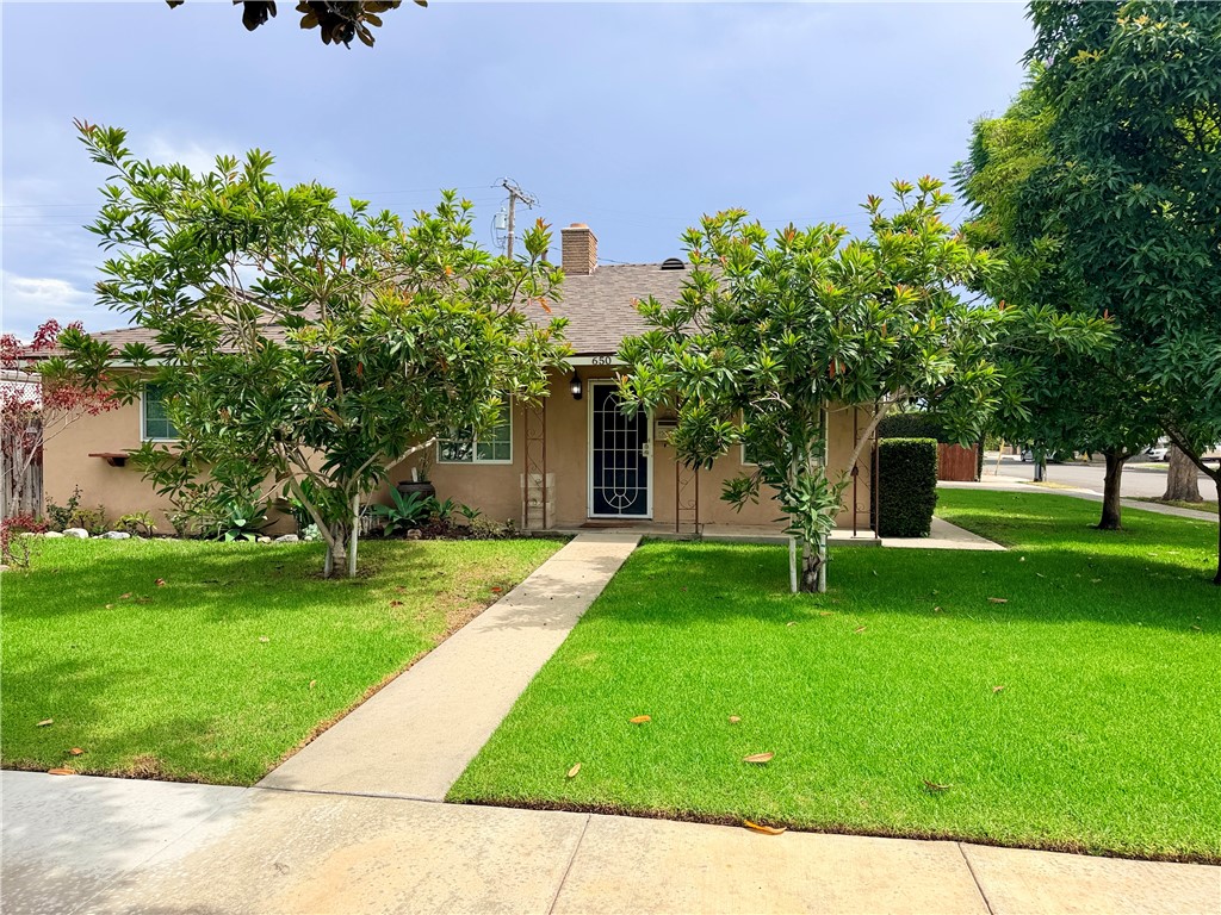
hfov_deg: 71.6
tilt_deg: -3.1
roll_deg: +0.1
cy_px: 458
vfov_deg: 56.8
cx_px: 610
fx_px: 847
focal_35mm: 24
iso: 80
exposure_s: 1/2611
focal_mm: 6.76
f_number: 1.78
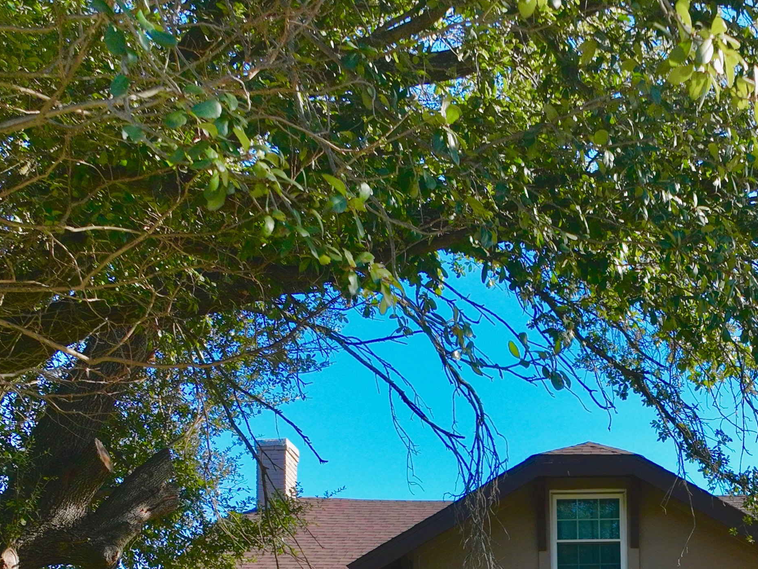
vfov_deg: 19.5
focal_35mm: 68
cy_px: 791
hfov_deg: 27.5
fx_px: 1489
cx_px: 680
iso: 120
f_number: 2.8
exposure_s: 1/640
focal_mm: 12.29
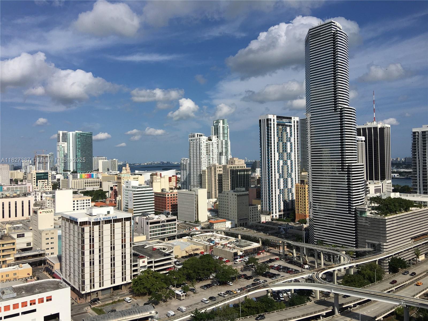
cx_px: 214
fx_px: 359
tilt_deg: +2.2
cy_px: 160
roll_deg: +1.3
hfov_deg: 61.7
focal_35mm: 29
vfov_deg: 48.2
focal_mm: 4.15
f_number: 2.2
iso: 25
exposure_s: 1/4049
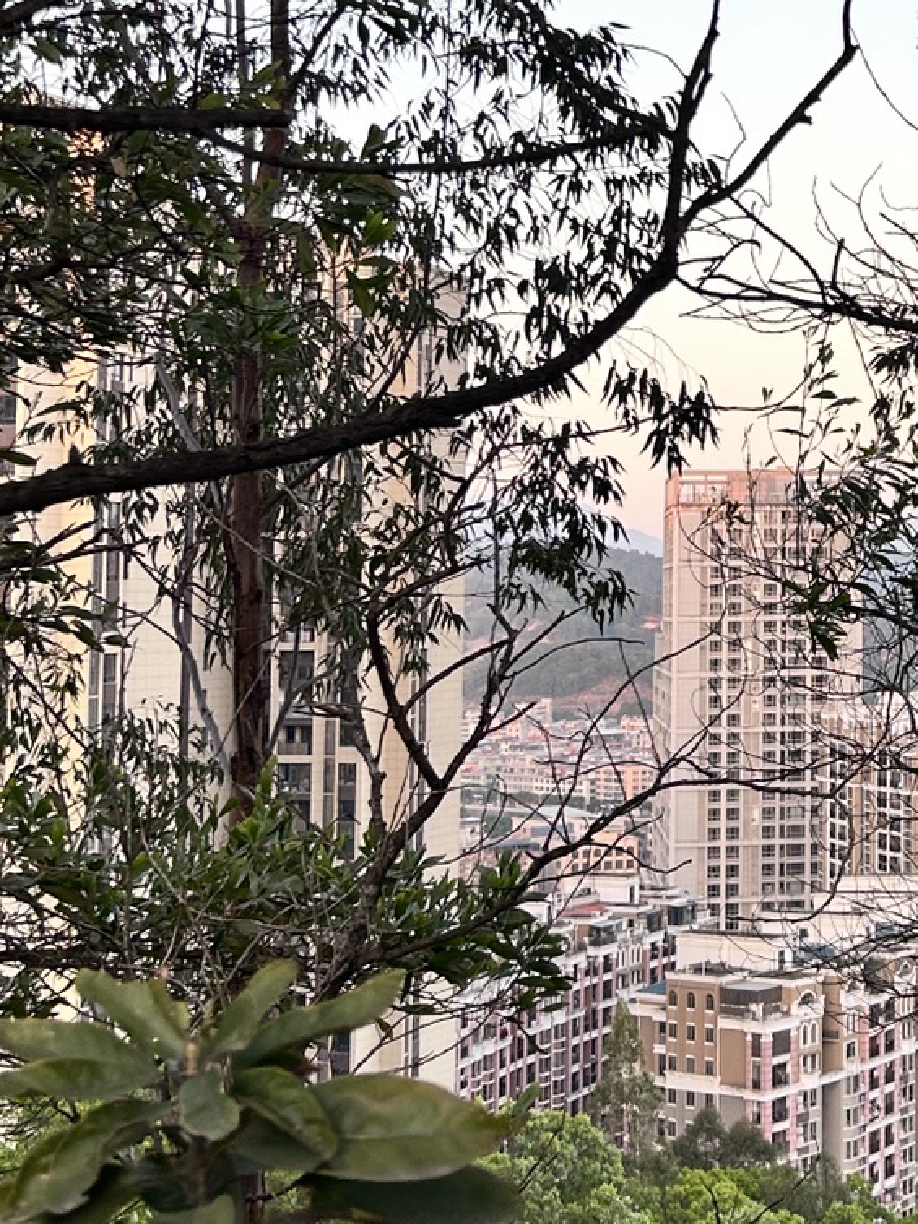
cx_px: 1011
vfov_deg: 27.9
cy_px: 370
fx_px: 2441
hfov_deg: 20.3
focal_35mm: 69
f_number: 1.5
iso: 50
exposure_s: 1/328
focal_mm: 5.7
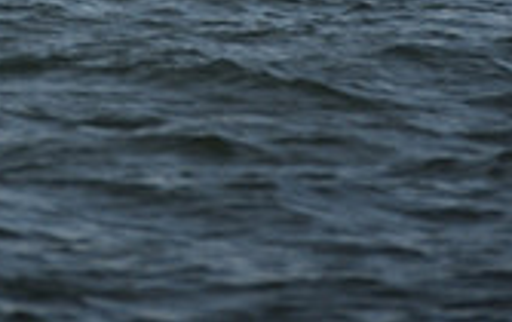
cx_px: -41
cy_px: -564
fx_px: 9882
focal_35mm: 707
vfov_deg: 1.9
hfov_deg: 3.0
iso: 250
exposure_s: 1/640
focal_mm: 200
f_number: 5.6
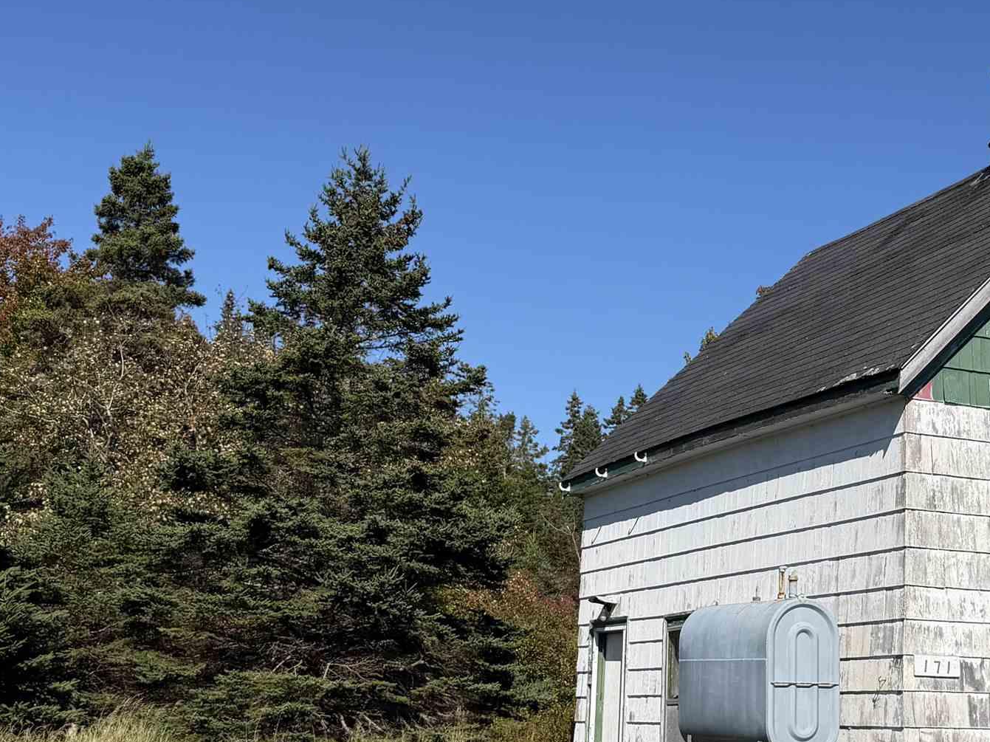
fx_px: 1573
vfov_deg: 26.4
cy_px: 486
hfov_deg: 34.0
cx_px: 786
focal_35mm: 55
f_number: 1.78
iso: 80
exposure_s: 1/6173
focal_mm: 6.76
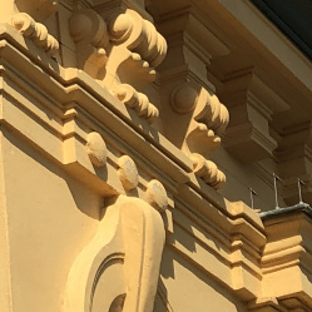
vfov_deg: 10.5
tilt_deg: +39.4
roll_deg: +0.3
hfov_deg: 10.7
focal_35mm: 159
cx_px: -110
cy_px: -180
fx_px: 1621
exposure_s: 1/2825
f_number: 1.8
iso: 20
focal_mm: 3.99
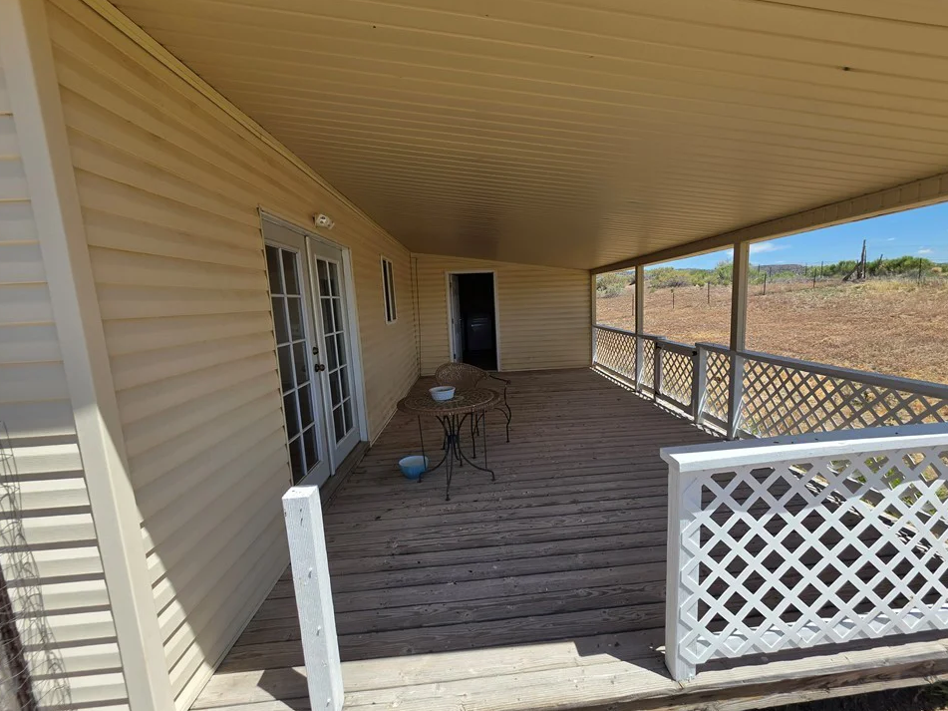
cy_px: 364
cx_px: 503
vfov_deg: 85.6
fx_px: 383
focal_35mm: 14
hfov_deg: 101.9
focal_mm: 2.2
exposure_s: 1/2000
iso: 32
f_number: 1.9
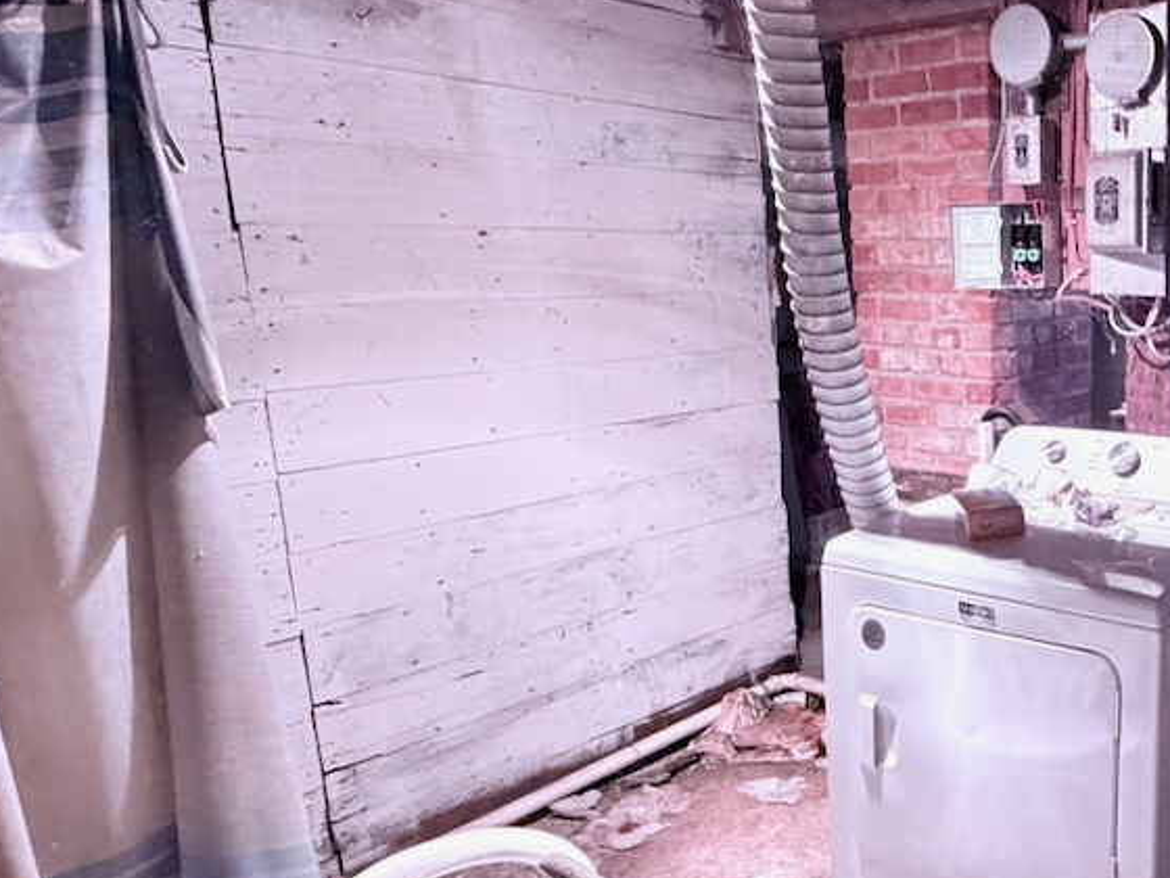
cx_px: 1122
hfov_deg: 48.6
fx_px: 1082
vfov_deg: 44.2
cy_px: 458
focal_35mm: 32
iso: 800
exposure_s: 1/60
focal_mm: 2.22
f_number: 2.2
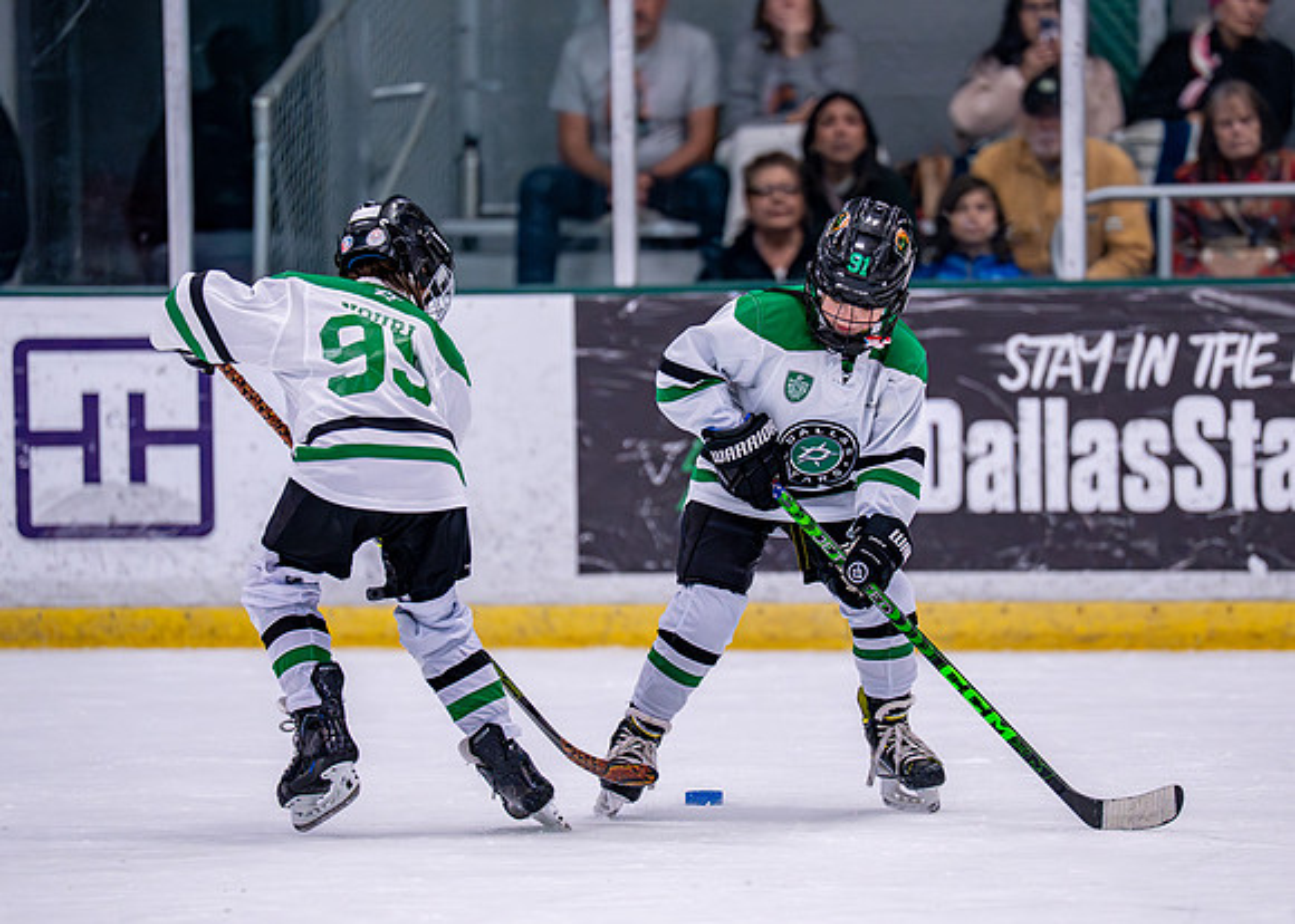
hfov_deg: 7.4
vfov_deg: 5.3
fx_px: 10075
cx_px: 765
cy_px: 483
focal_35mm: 274
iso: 2500
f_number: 2.8
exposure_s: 1/1250
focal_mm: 200
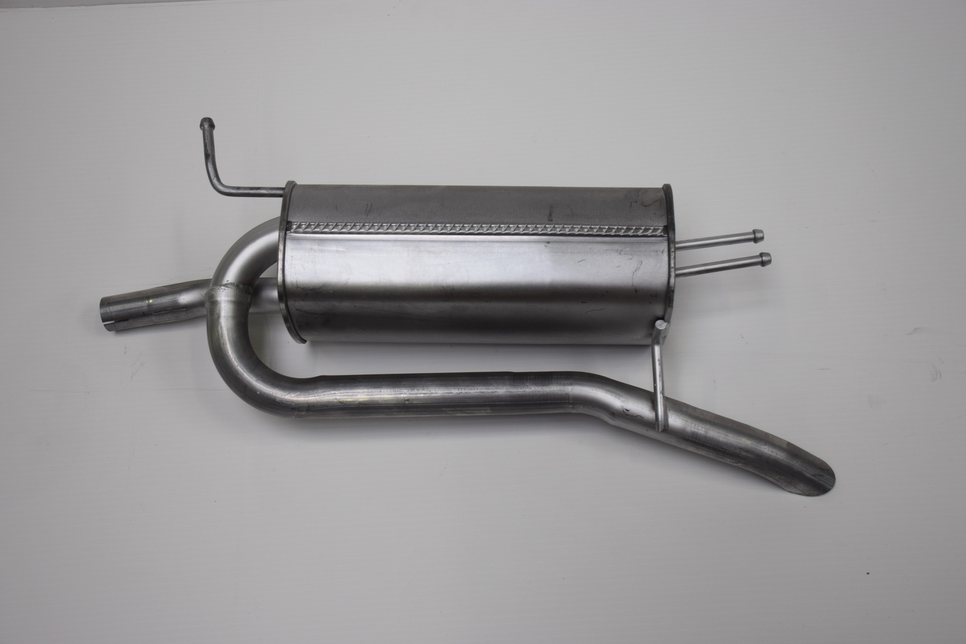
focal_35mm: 48
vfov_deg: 28.1
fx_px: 1288
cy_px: 322
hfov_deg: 41.1
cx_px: 483
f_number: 5
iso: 400
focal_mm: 32
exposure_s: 1/100
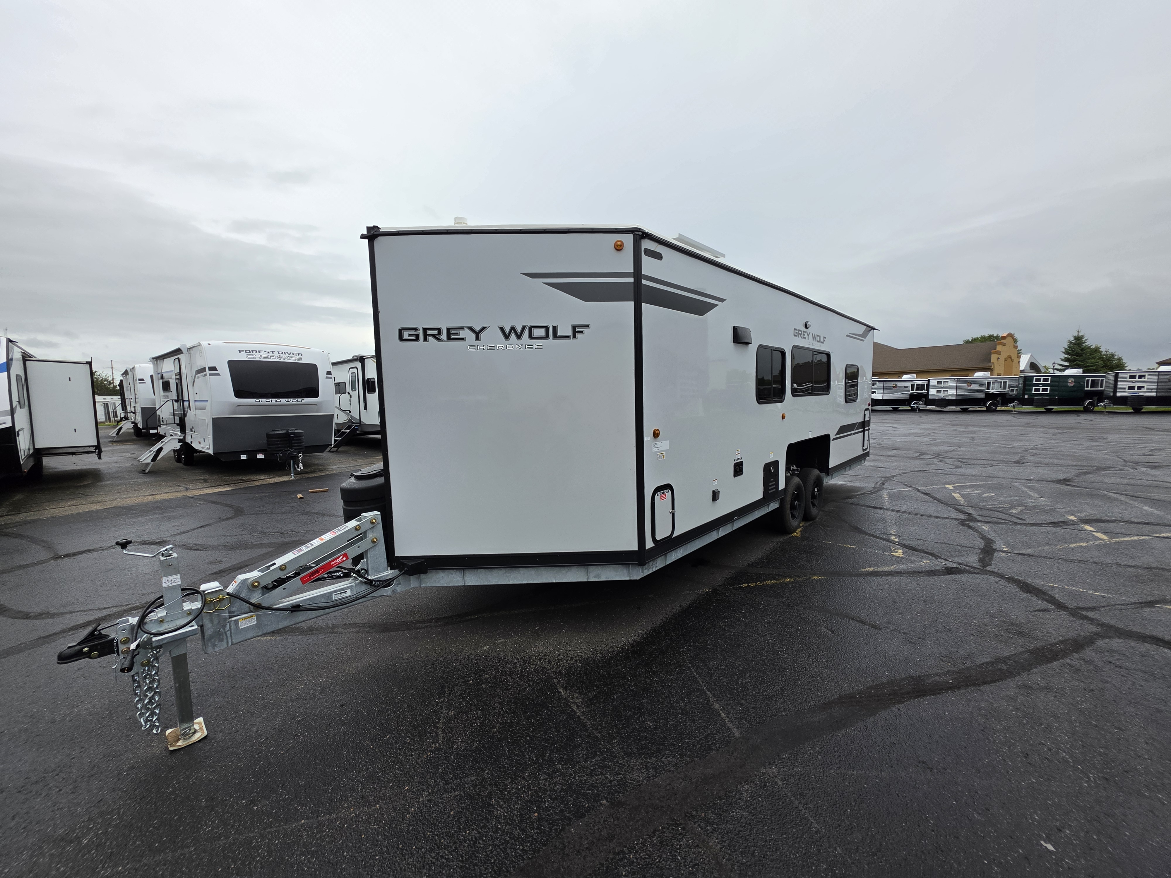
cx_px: 586
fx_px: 440
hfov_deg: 106.2
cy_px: 439
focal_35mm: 13
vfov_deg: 89.9
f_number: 1.9
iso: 32
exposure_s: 1/662
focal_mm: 2.2
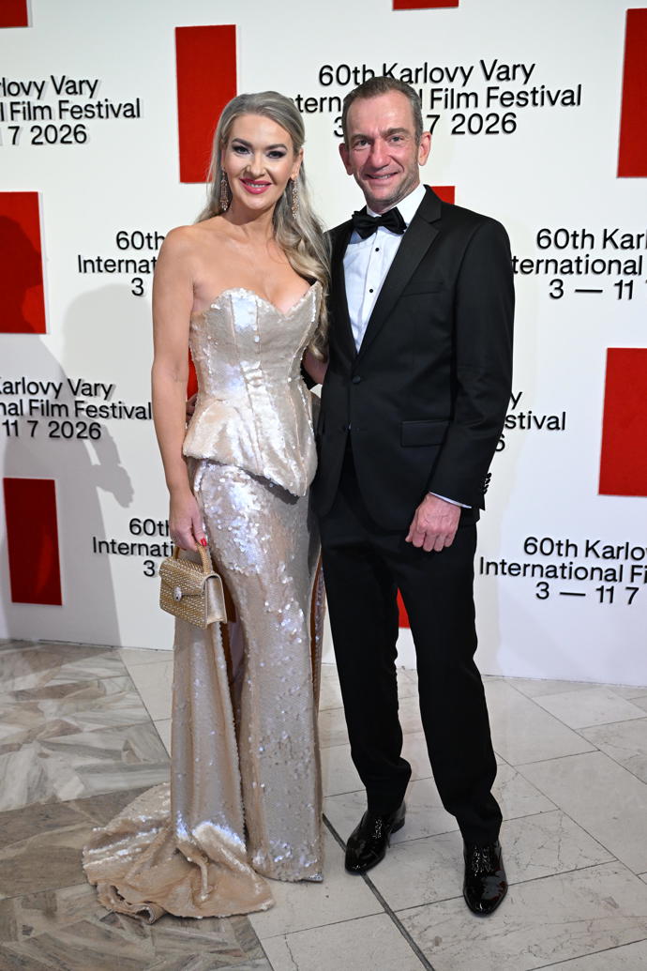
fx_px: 1024
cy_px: 486
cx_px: 324
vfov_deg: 50.7
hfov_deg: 35.1
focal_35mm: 38
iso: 2500
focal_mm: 38
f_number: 4.5
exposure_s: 1/250
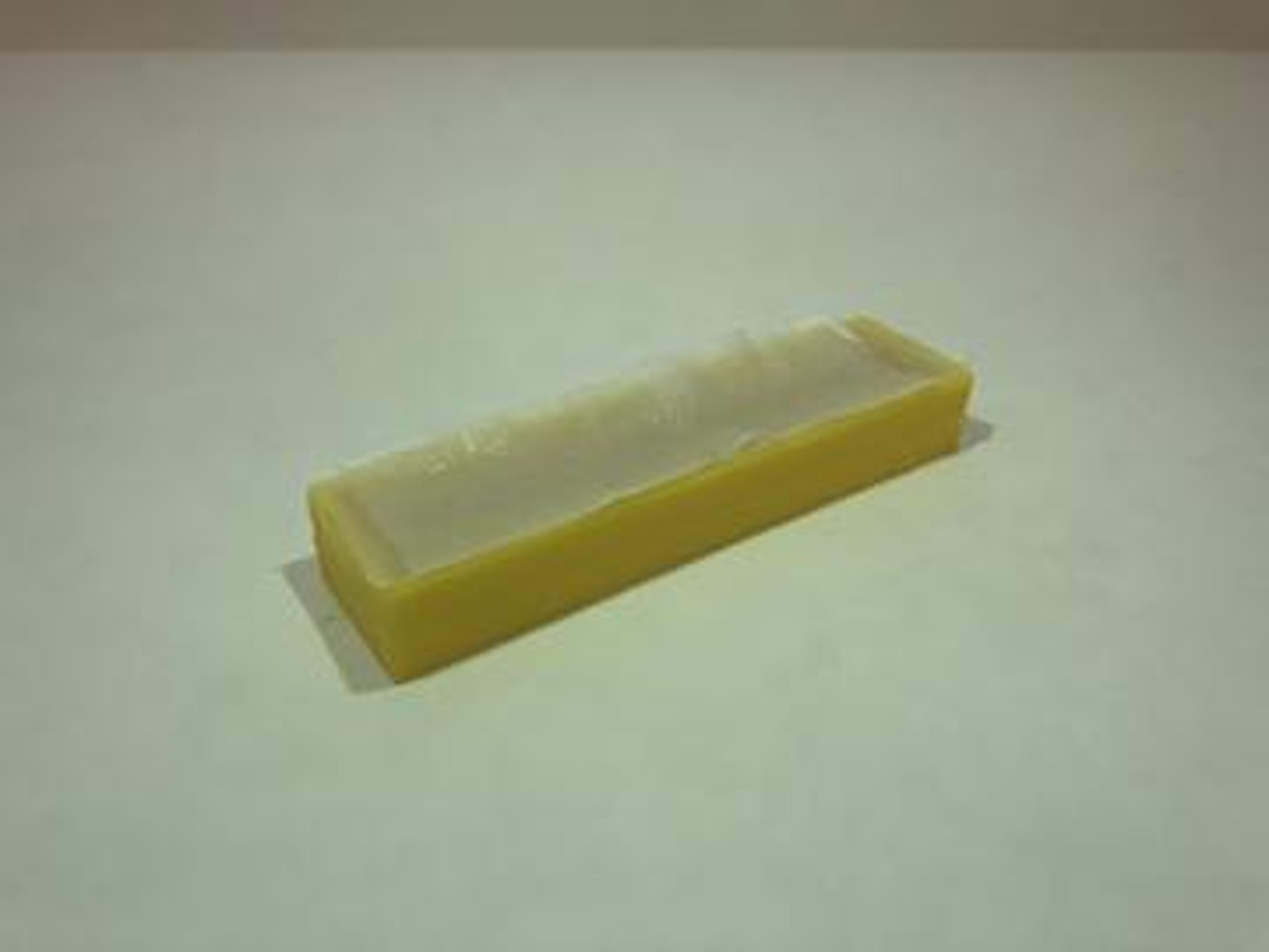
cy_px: 476
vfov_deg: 49.7
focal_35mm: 28
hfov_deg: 63.4
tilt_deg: -32.2
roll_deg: -0.3
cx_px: 634
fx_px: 1026
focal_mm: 4
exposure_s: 1/120
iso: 50
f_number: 1.8
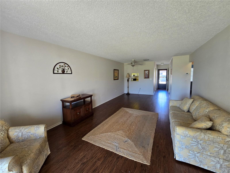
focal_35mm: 13
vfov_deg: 89.9
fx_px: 86
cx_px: 115
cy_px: 86
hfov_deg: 106.2
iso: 125
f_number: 2.2
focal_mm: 2.2
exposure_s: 1/60
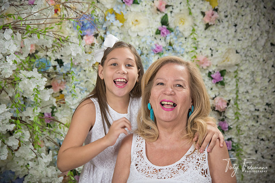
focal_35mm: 92
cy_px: 92
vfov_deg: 14.9
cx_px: 138
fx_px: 703
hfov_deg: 22.1
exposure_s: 1/125
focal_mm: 92
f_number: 5
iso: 1250
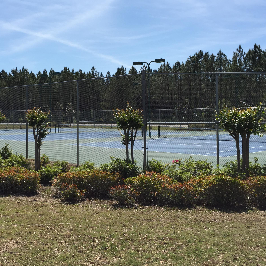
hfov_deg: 40.7
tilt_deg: -0.9
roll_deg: -0.3
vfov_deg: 40.8
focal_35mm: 41
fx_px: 356
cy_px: 114
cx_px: 101
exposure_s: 1/2198
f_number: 2.2
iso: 32
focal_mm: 4.15
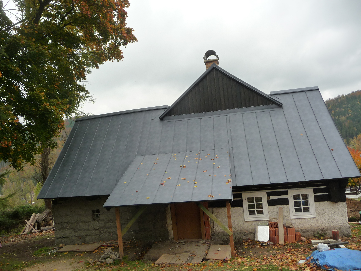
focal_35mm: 28
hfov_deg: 63.4
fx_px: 292
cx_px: 180
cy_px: 136
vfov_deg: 49.7
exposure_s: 1/250
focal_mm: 4.7
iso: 160
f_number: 3.3
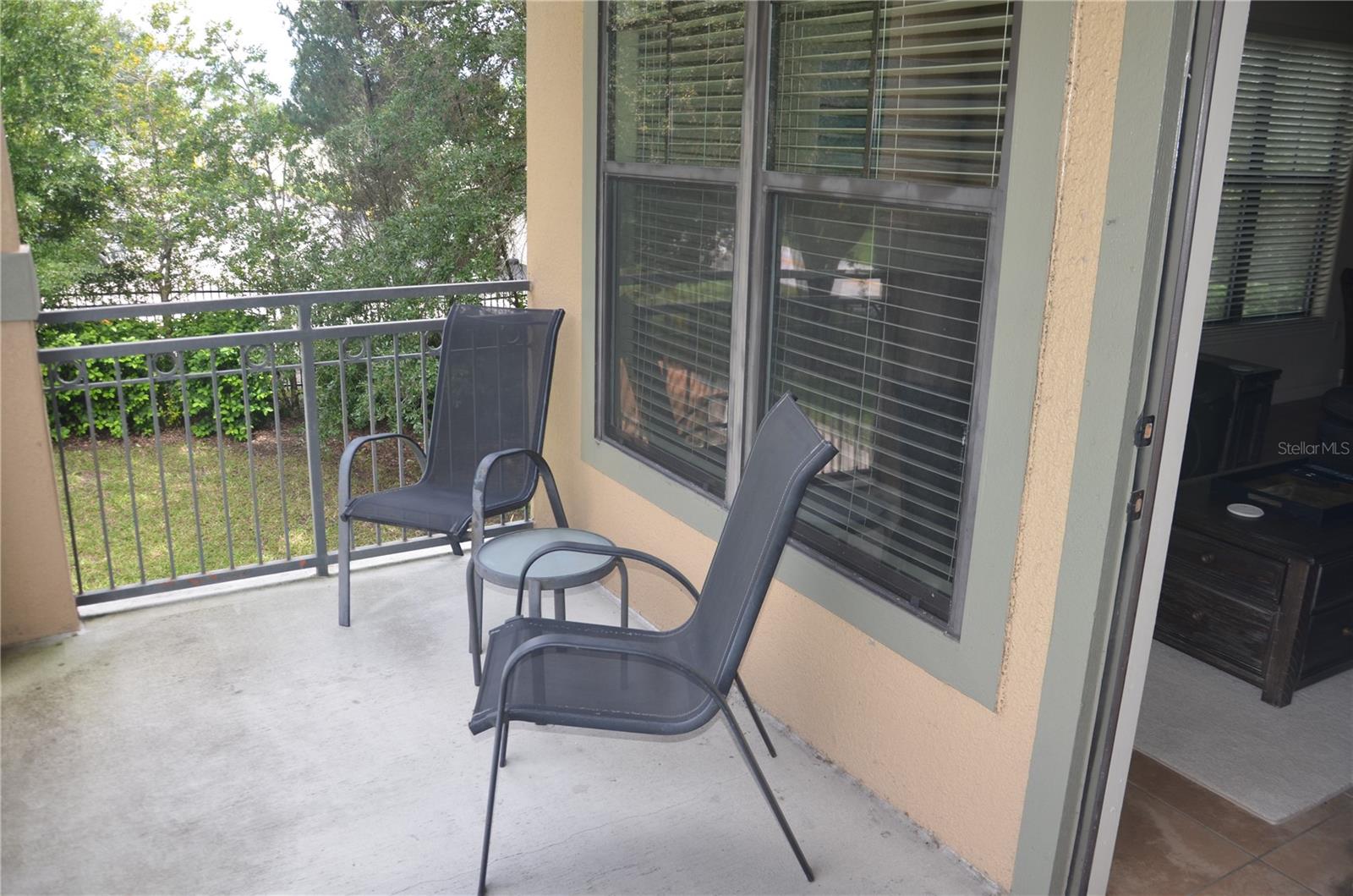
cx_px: 676
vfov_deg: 47.7
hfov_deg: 67.5
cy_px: 448
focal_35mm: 27
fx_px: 1012
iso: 200
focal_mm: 18
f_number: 3.8
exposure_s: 1/250
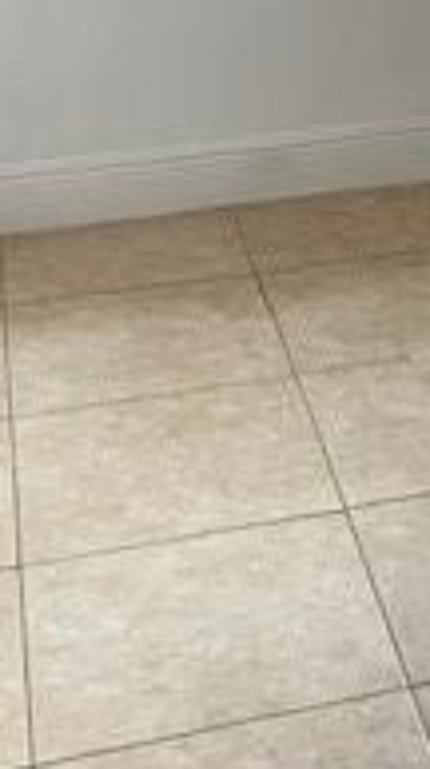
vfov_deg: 20.5
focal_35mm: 94
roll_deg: -1.8
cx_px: 756
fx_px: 1913
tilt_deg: -7.0
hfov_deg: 11.9
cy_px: -263
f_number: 1.8
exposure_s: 1/71
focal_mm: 4.25
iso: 125
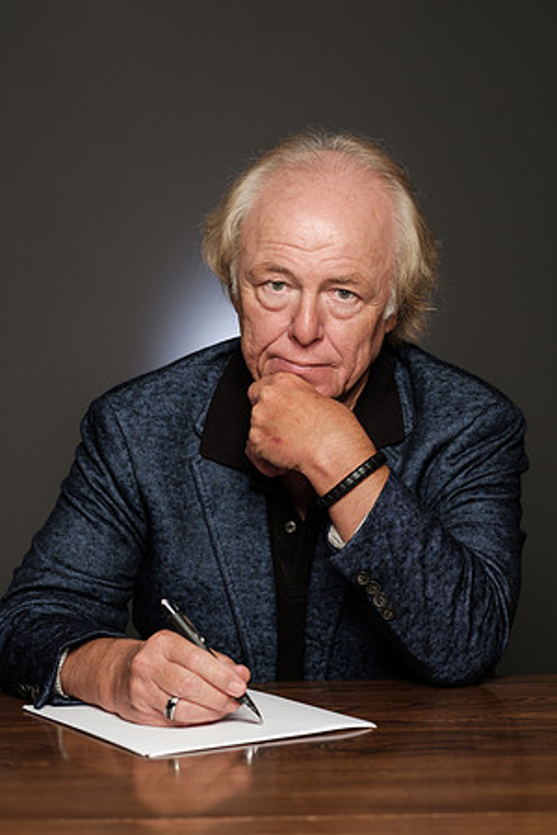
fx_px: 1949
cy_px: 418
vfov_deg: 24.2
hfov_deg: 16.3
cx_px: 278
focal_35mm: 84
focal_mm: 56
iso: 400
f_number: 4
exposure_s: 1/125
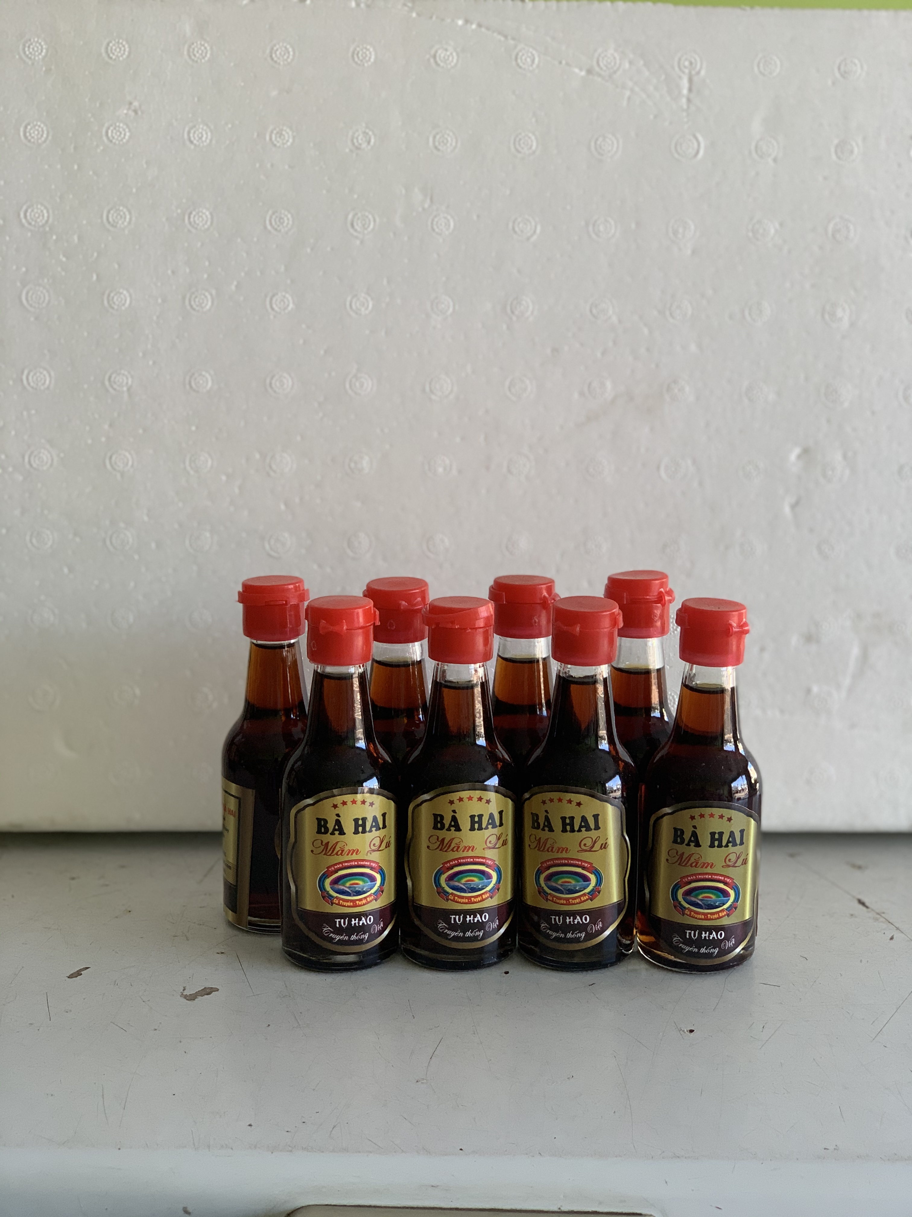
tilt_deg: -7.2
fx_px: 1827
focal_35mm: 52
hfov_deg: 28.0
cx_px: 456
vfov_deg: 36.8
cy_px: 608
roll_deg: -0.8
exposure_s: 1/122
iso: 80
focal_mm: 6
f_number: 2.4
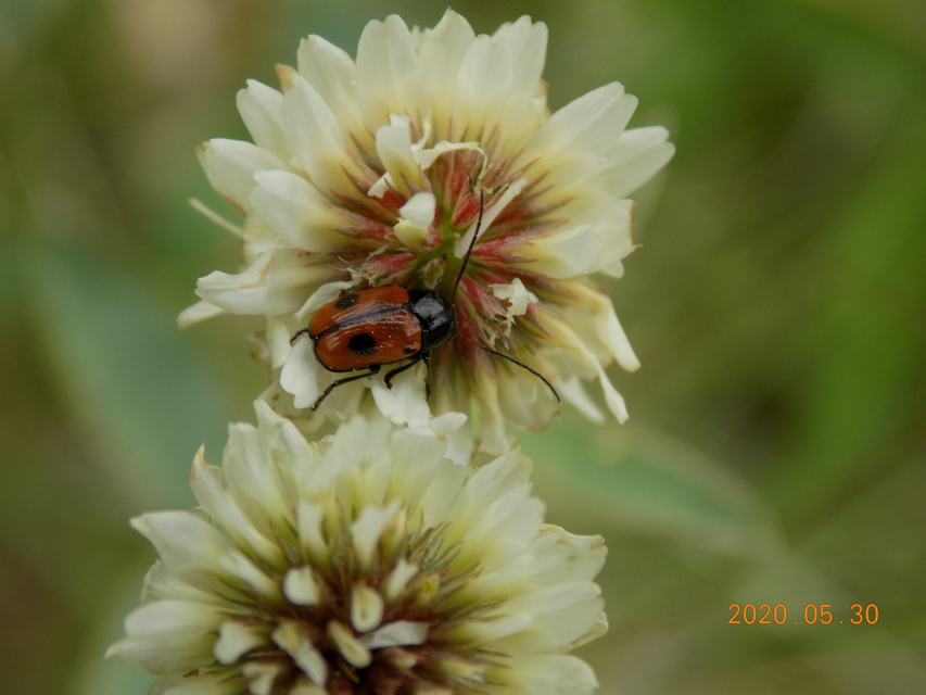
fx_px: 3157
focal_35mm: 118
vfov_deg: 12.6
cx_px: 463
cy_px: 348
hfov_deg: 16.7
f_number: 4.8
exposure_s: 1/200
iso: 80
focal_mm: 20.9
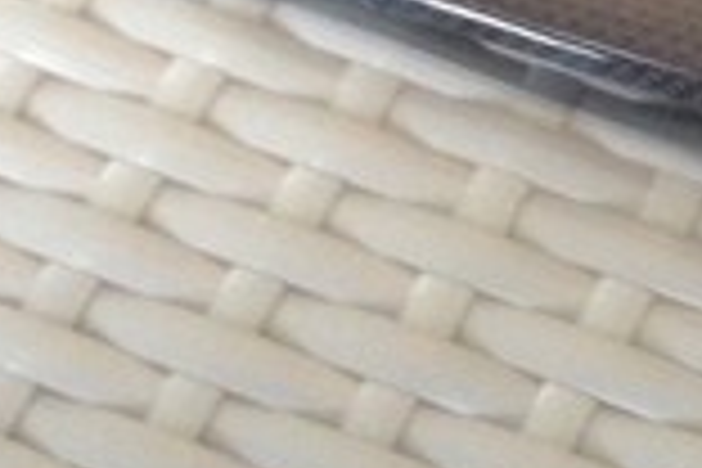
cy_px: -112
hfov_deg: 10.2
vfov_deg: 7.6
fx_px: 3490
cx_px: 1620
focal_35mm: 179
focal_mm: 4.12
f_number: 2.4
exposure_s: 1/20
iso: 160
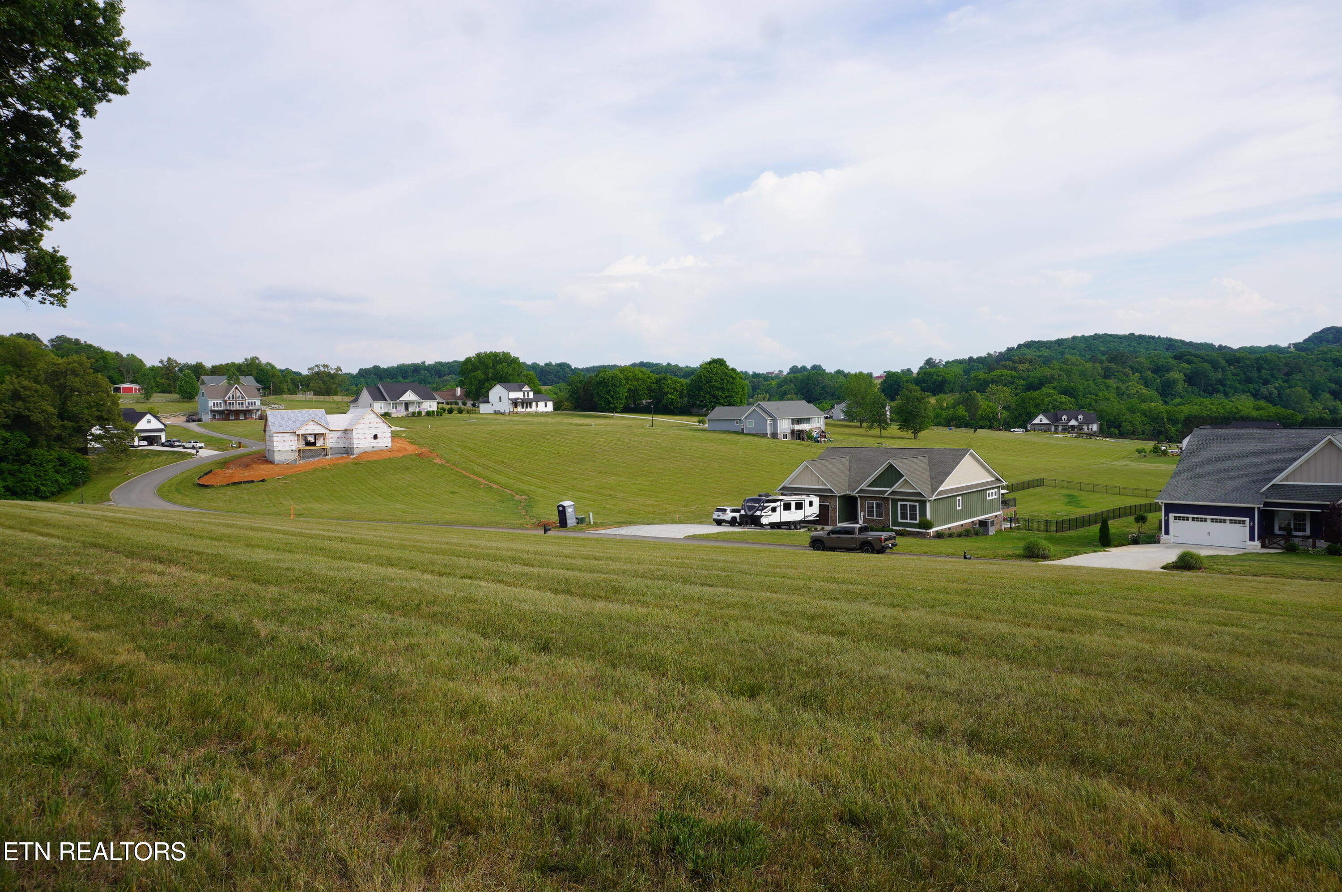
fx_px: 894
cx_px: 671
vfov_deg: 53.0
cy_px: 446
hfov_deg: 73.8
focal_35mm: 24
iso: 100
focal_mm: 16
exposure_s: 1/125
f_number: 9
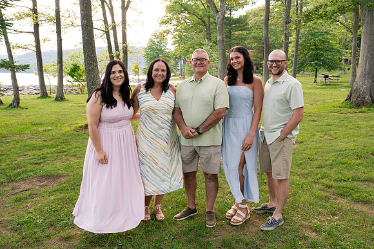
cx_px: 197
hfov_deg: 59.1
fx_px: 330
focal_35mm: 32
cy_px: 115
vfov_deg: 41.4
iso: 640
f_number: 5.6
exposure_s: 1/200
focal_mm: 28
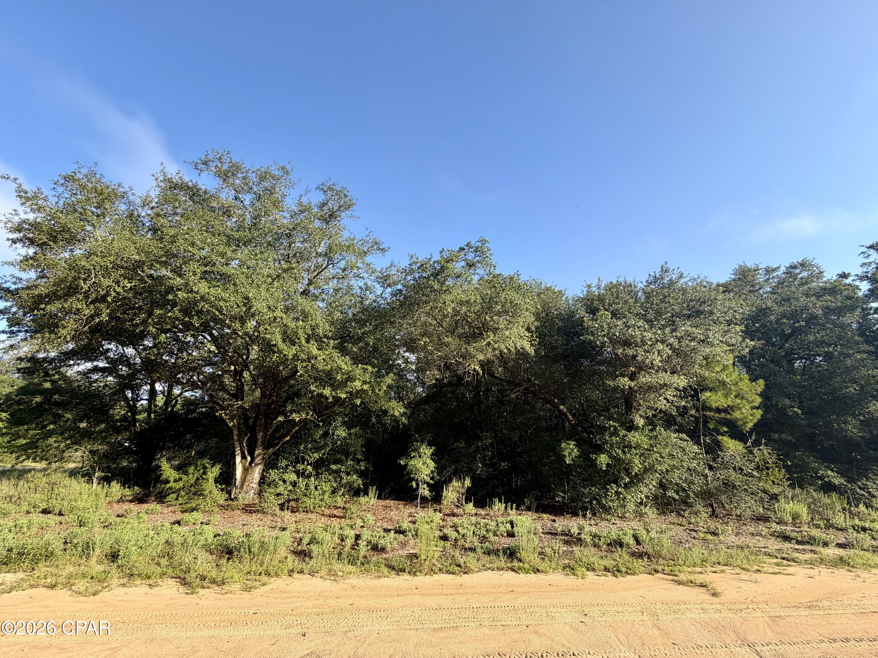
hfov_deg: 102.1
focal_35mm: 14
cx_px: 439
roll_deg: -2.6
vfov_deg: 85.7
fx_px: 355
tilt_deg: +20.0
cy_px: 329
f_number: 2.2
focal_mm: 2.22
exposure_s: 1/564
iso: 40
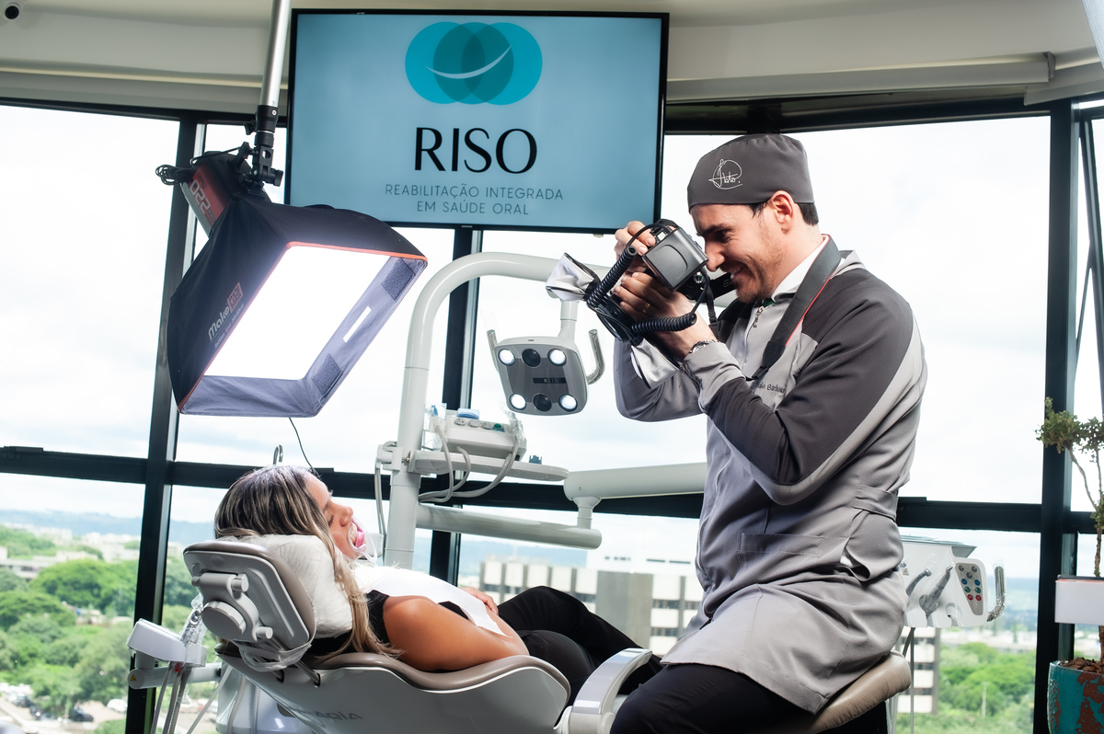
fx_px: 1532
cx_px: 552
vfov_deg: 26.9
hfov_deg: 39.6
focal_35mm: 50
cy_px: 367
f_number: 6.3
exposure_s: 1/60
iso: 200
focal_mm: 50
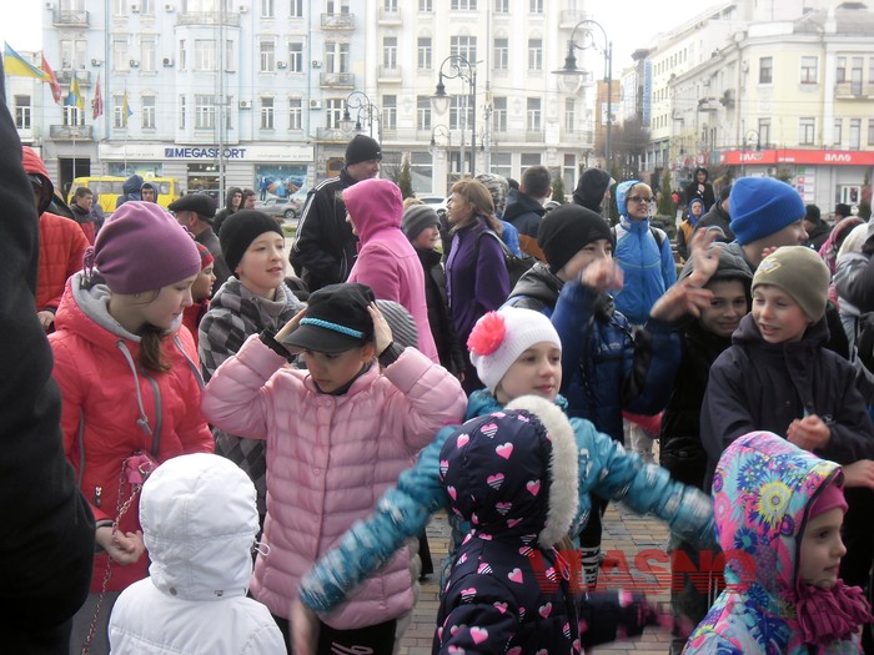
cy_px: 328
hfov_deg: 36.8
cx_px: 437
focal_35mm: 52
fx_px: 1313
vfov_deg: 28.0
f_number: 5
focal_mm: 9.3
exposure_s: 1/60
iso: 100
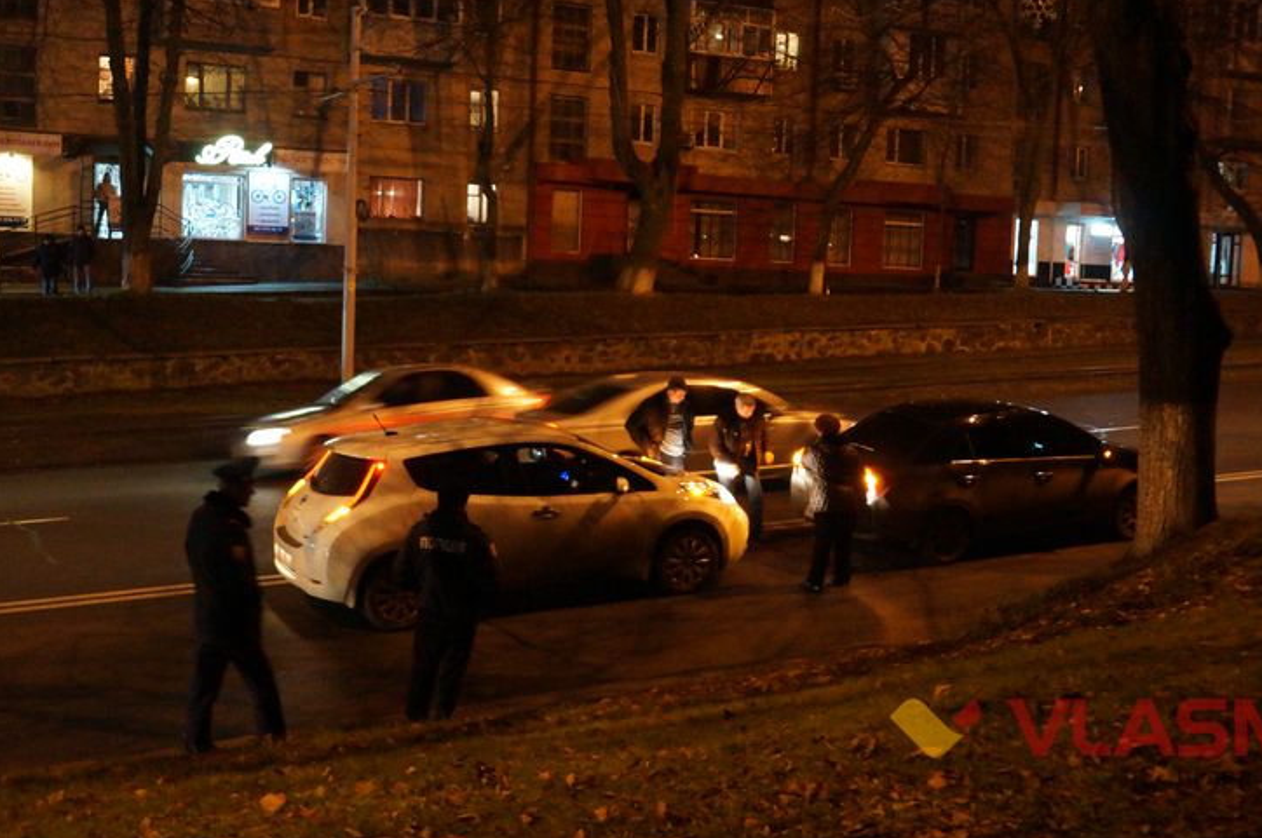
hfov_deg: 47.4
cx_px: 610
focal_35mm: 41
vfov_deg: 32.5
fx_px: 1436
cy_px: 376
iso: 3200
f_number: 4
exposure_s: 1/20
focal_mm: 22
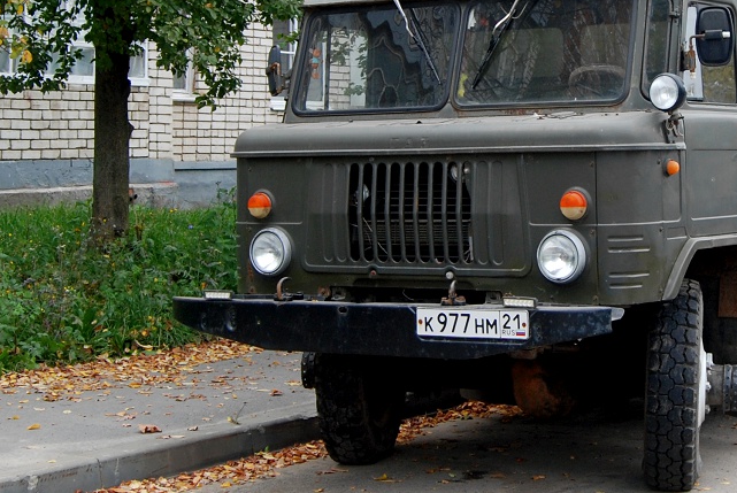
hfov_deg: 34.8
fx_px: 1148
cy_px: 91
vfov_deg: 23.8
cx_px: 559
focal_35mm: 56
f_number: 5
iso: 200
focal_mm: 20
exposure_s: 1/100
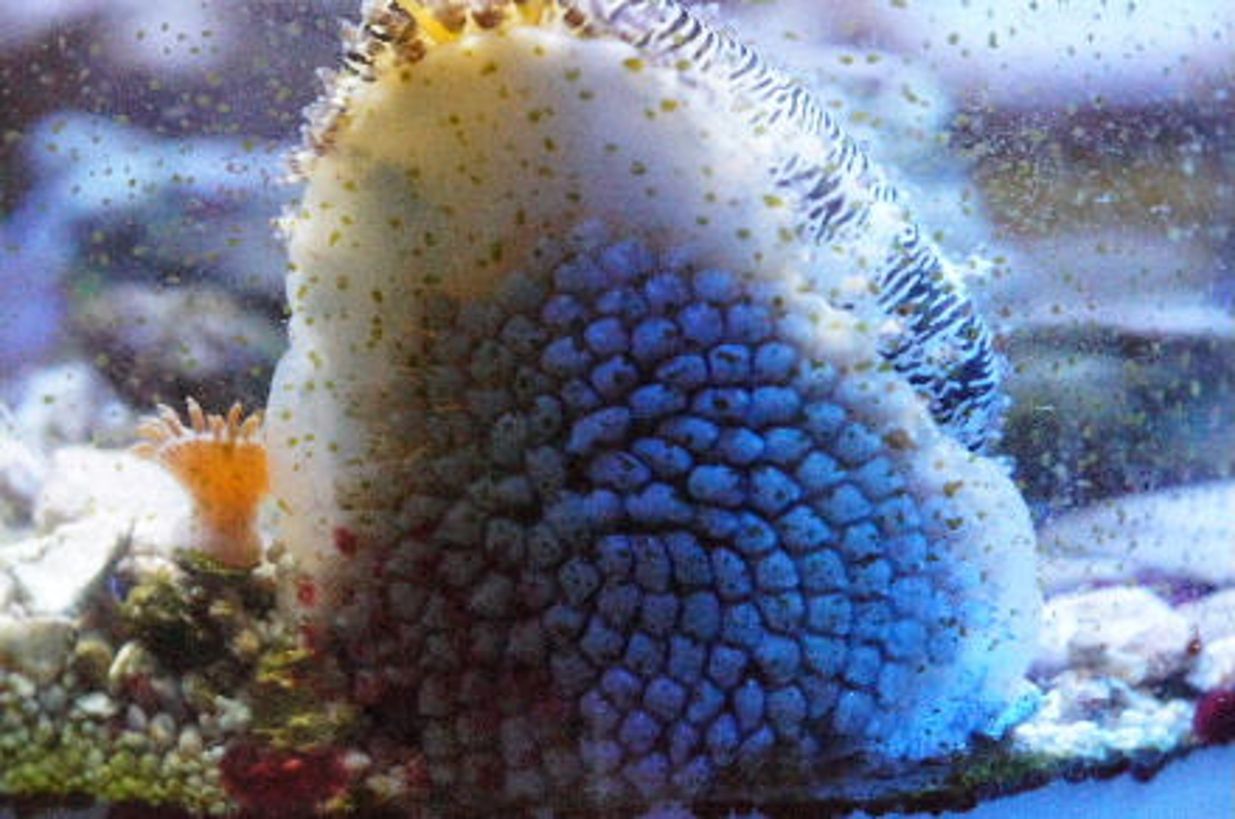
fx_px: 2569
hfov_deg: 27.0
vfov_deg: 18.1
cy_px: 410
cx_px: 618
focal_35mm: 75
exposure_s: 1/80
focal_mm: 50
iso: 12800
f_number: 9
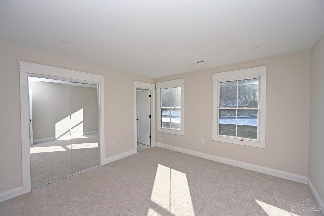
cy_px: 108
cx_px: 162
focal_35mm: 14
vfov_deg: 81.2
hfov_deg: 104.3
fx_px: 126
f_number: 5.6
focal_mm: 14
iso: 100
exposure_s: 1/125
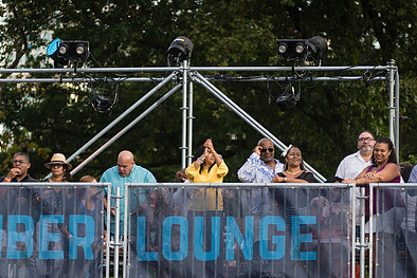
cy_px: 198
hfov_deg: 9.3
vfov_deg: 6.2
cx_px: 160
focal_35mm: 220
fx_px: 2549
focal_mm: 145
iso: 640
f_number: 3.2
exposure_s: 1/250
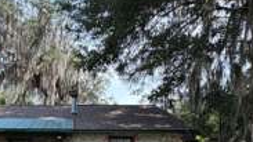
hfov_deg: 47.6
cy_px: 163
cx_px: 50
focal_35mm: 40
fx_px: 268
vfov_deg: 26.9
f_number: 2.2
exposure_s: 1/502
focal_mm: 2.22
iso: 50
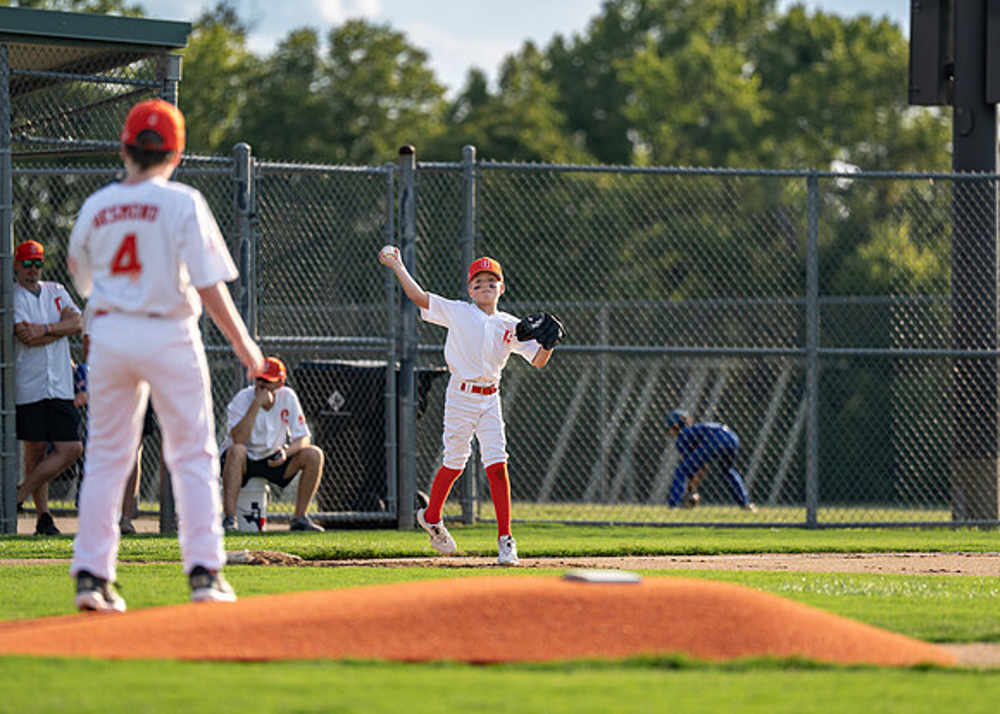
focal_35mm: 281
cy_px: 384
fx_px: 7965
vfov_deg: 5.1
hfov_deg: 7.2
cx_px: 540
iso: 200
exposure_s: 1/2500
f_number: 2.8
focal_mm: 200
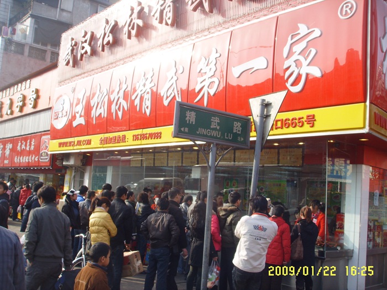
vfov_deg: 36.8
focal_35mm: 39
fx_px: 436
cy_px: 145
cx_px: 194
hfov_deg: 47.9
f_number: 6.3
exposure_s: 1/90
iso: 50
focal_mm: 6.6
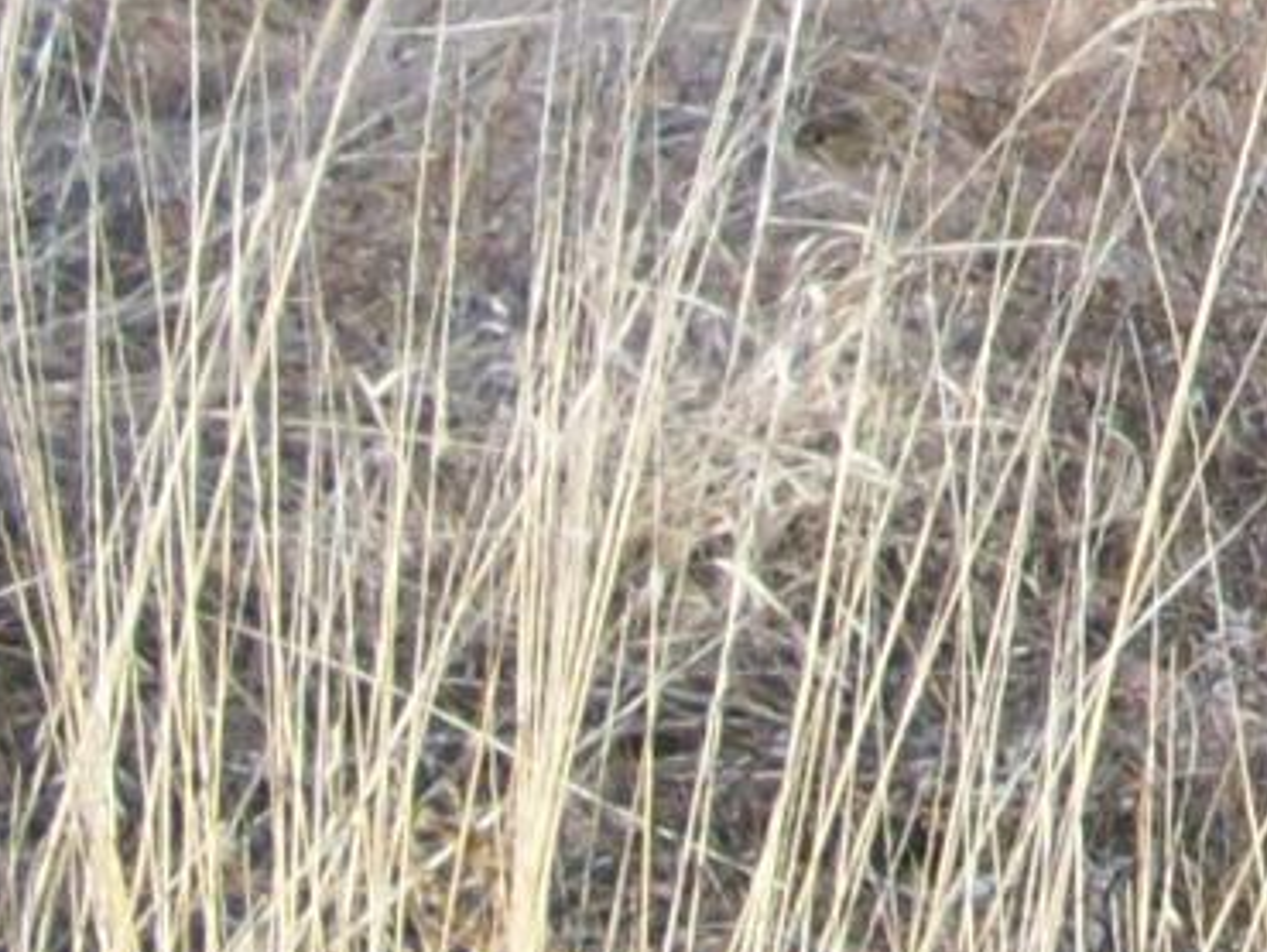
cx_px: 3078
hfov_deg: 9.3
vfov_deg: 7.5
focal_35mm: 188
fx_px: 6886
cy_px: -1133
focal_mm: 5.7
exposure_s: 1/296
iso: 64
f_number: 5.5
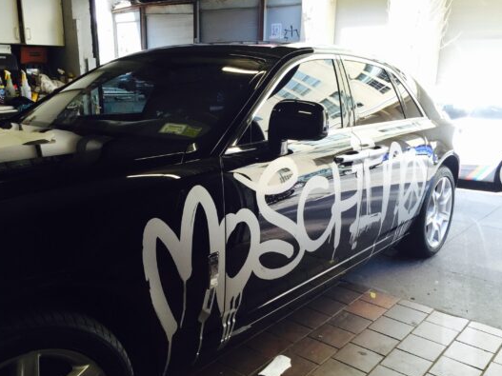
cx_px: 229
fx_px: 478
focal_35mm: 33
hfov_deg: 55.3
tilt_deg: -18.7
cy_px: 212
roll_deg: +0.2
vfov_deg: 42.8
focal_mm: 4.15
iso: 40
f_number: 2.2
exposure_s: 1/120
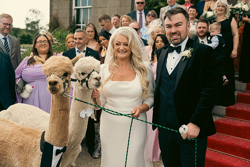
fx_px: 299
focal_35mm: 43
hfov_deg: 45.4
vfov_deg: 31.2
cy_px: 84
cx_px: 125
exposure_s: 1/640
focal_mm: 43
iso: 125
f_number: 3.5
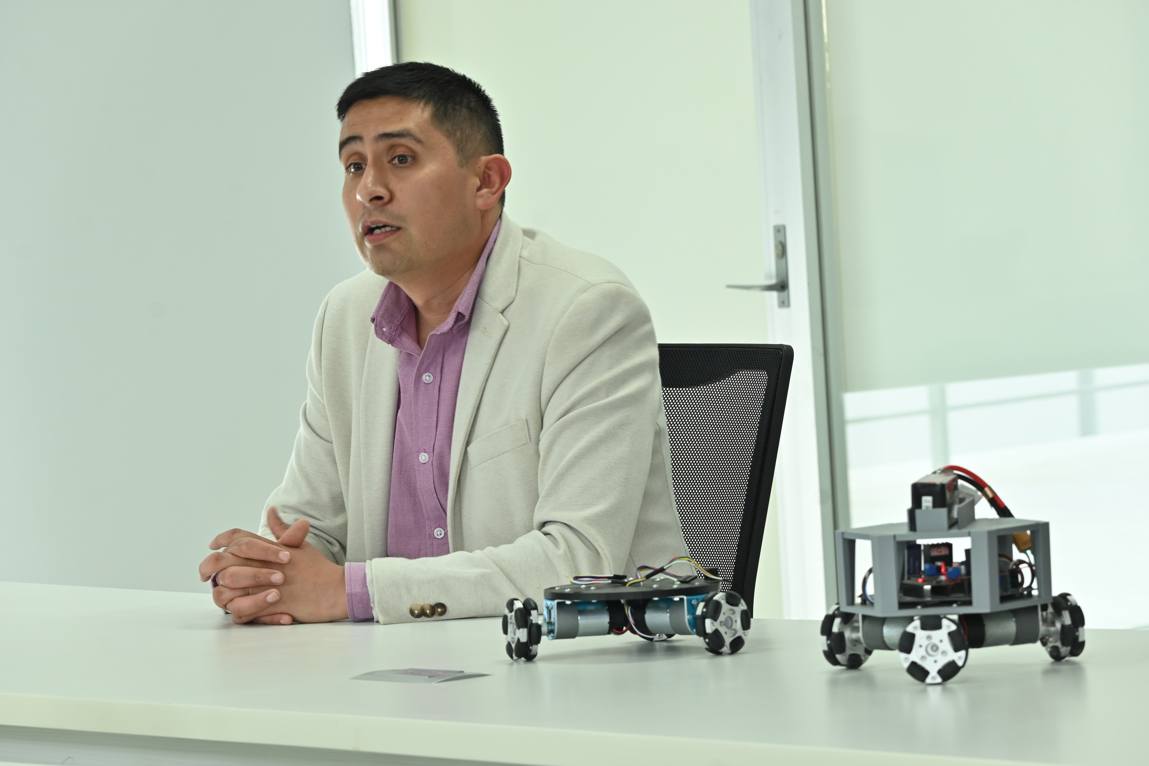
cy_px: 383
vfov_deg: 9.3
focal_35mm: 147
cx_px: 574
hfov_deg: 14.0
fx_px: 4691
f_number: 8
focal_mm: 98
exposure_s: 1/25
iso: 360
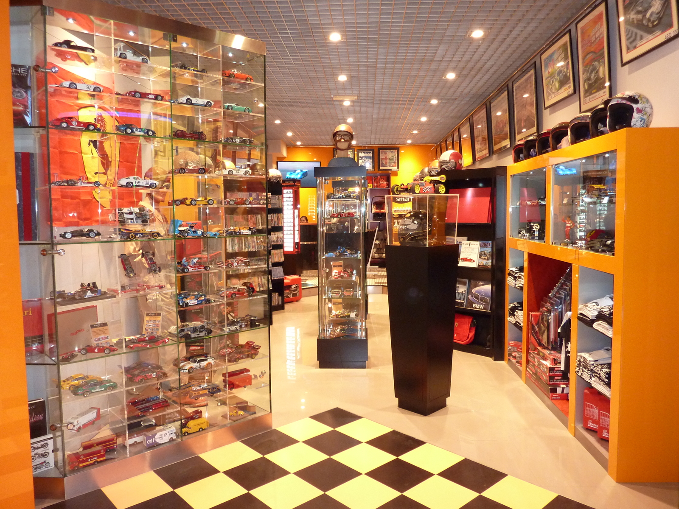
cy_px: 254
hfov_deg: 69.4
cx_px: 340
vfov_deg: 54.9
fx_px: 490
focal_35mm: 25
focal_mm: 4.1
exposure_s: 1/30
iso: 320
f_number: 3.3
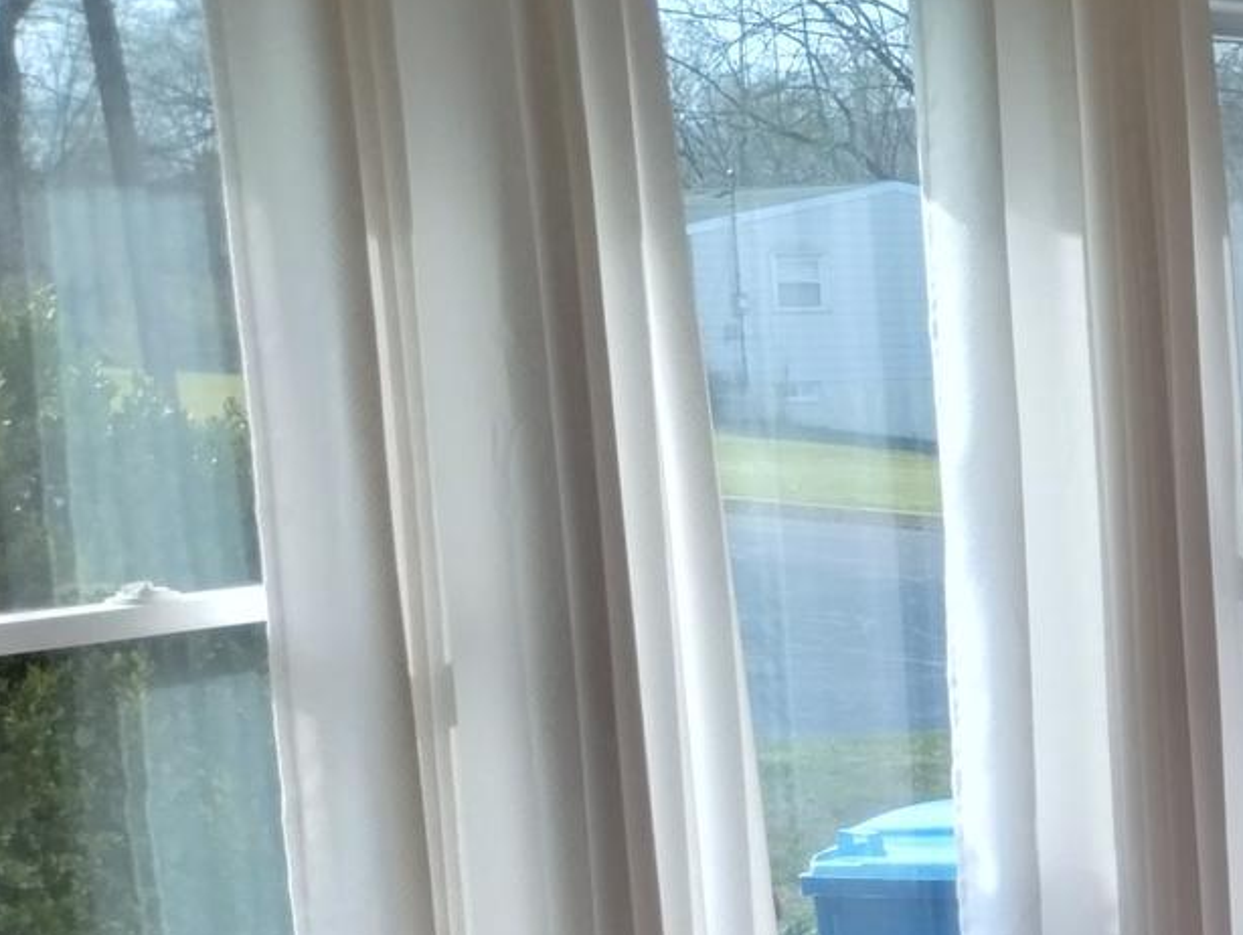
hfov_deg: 18.3
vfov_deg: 15.7
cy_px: 850
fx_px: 3343
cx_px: 1960
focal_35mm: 93
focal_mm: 4.27
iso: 151
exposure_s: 1/120
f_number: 1.8
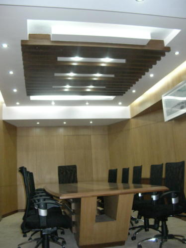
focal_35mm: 37
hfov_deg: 38.6
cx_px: 93
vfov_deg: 50.2
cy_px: 124
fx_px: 266
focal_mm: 6.2
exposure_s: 1/55.1
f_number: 2.7
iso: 255
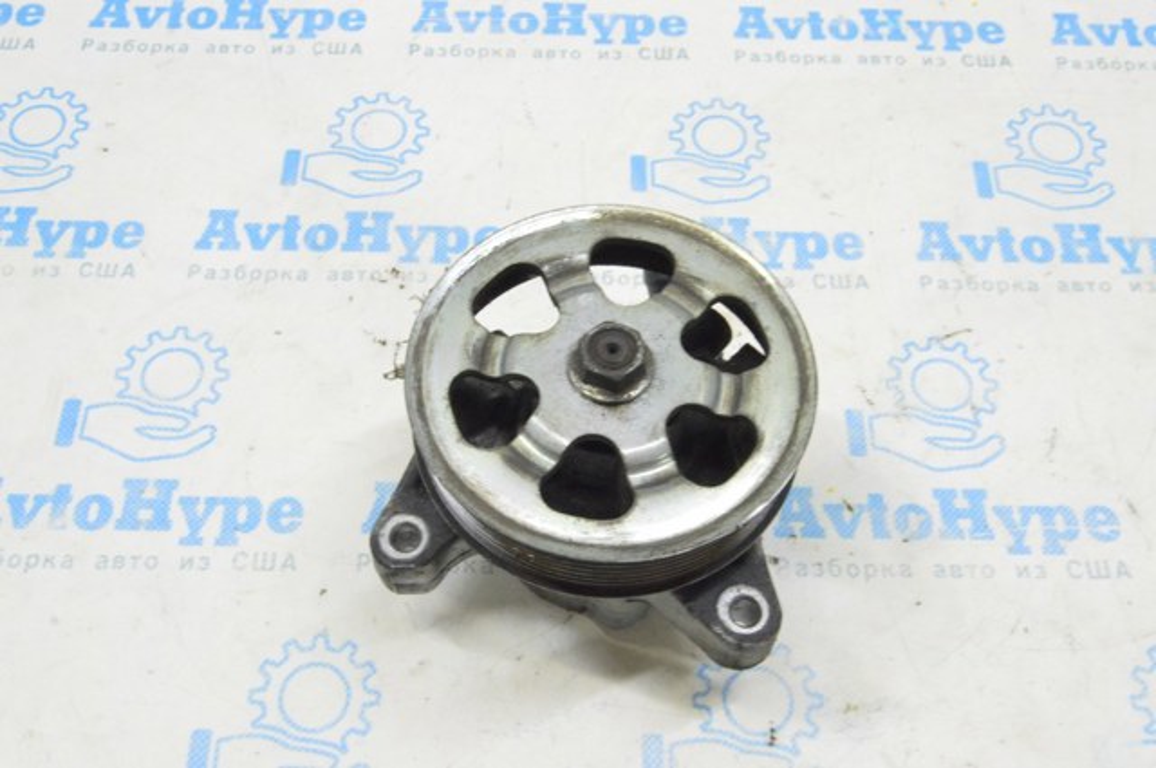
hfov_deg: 49.6
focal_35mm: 39
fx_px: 1251
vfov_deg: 34.1
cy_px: 384
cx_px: 578
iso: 6400
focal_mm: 26
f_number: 20
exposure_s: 1/15
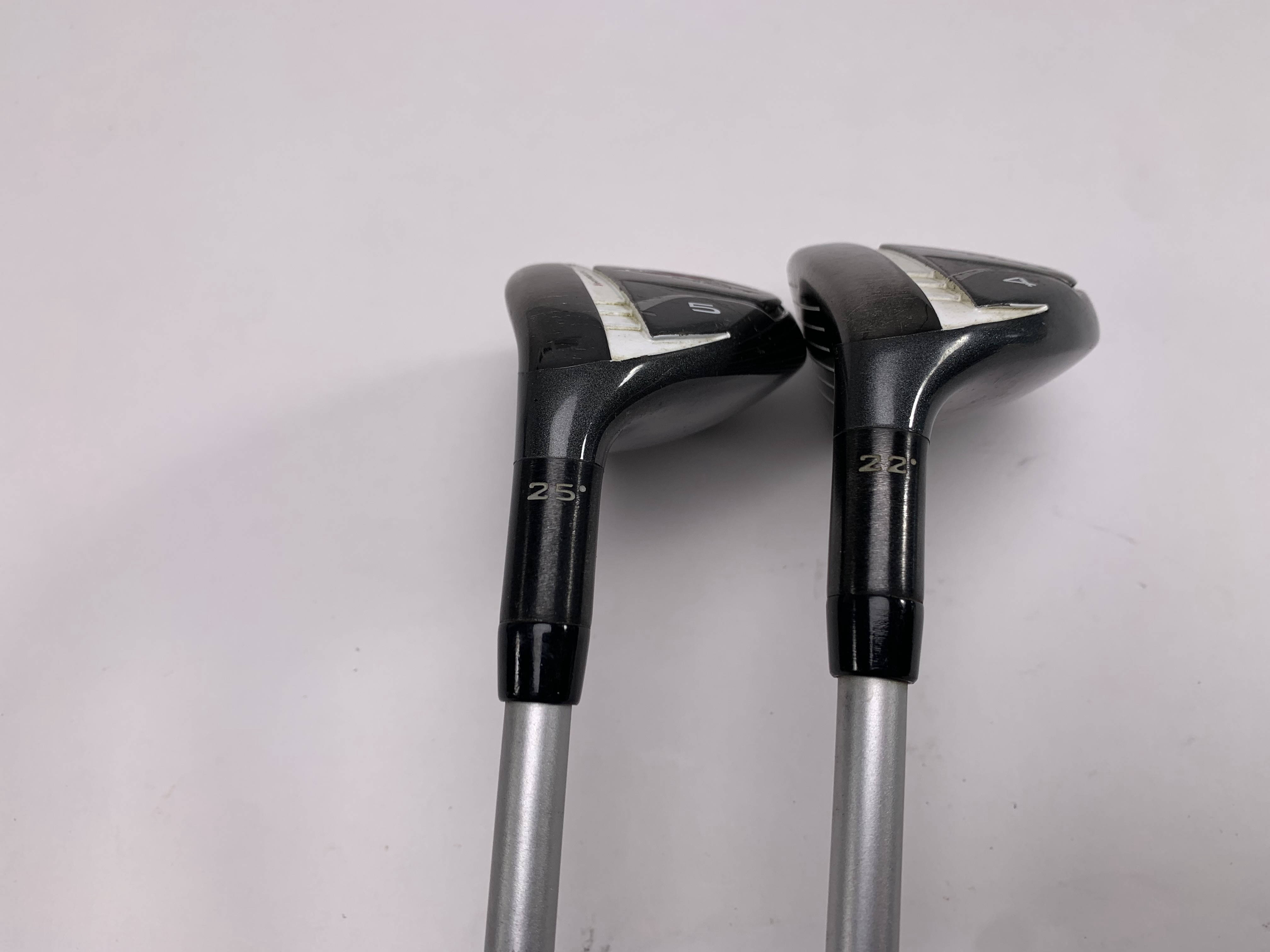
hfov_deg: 67.3
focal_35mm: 26
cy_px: 476
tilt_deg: -65.7
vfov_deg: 53.1
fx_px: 954
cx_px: 635
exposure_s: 1/298
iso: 25
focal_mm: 4.25
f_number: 1.8
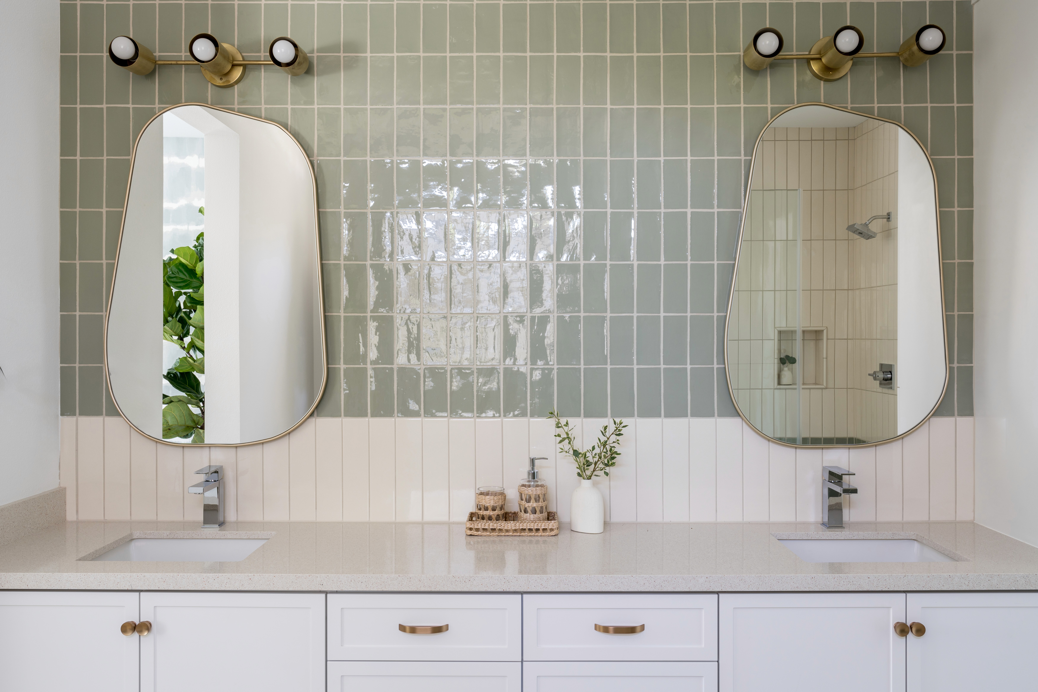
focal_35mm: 30
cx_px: 519
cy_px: 346
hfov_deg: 61.9
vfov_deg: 43.6
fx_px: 865
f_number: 9
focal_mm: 30
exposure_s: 1/1.67
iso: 200
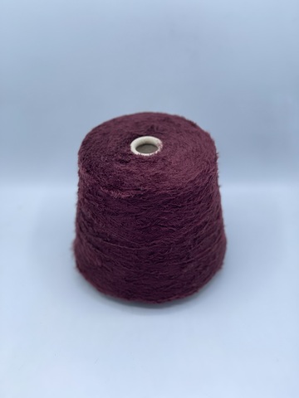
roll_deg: +1.9
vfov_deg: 30.3
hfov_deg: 22.9
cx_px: 150
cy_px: 199
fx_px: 737
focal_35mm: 64
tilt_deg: -38.1
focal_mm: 7.5
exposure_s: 1/121
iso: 20
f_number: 2.2
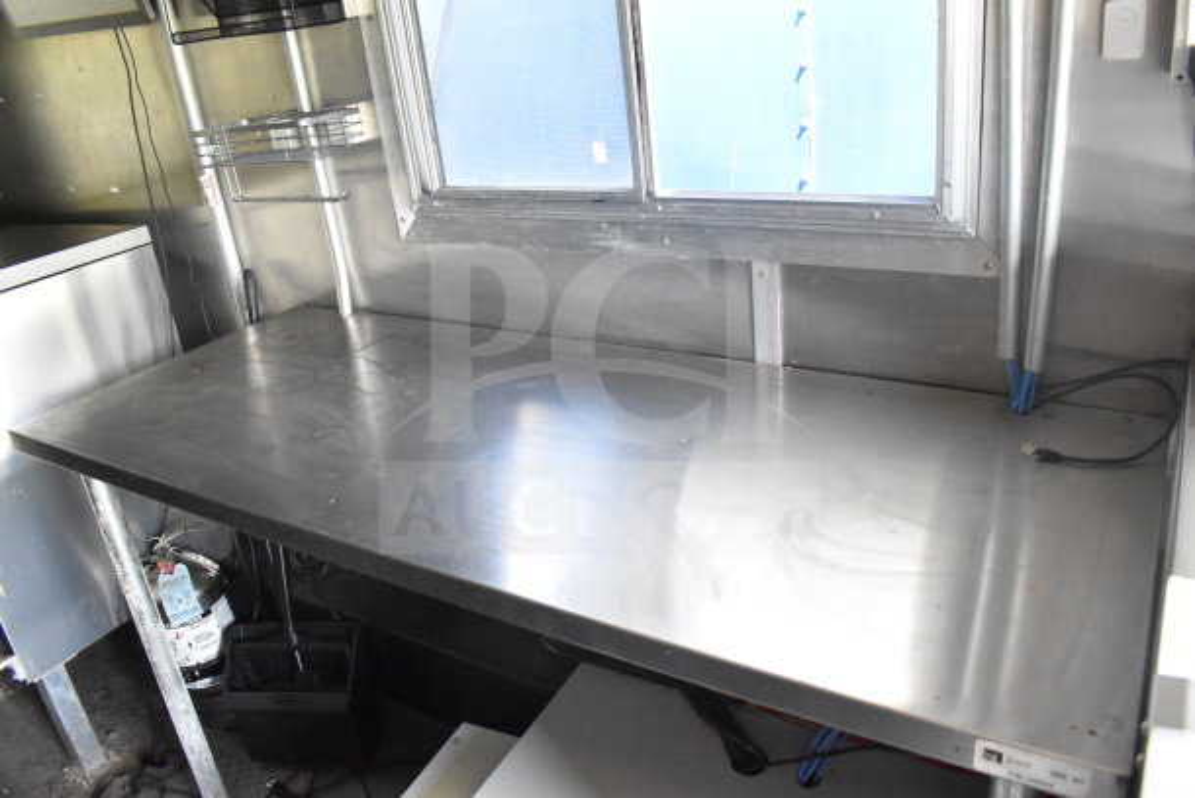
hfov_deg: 67.4
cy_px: 399
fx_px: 896
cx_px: 598
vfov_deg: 48.0
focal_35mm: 27
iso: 6400
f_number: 6.3
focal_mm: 18
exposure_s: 1/160
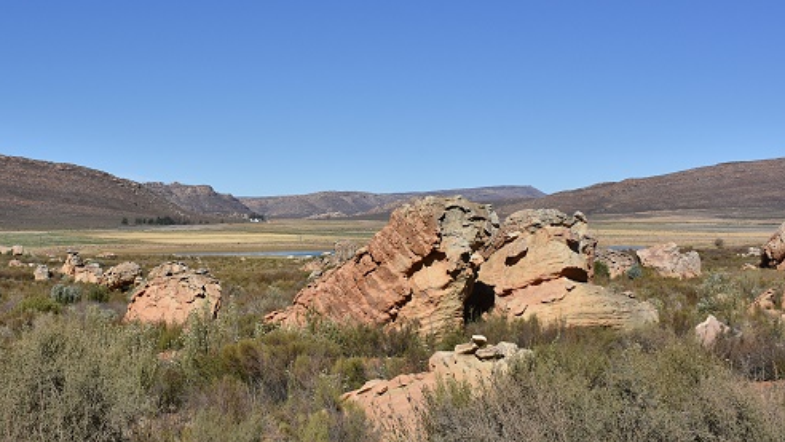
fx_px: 958
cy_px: 223
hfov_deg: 44.4
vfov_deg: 26.0
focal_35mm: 46
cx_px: 322
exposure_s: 1/1000
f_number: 10
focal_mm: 24
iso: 200
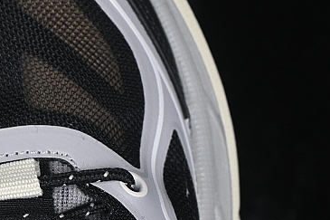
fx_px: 2034
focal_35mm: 222
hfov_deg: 9.2
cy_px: 166
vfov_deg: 6.2
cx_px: 5
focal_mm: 50
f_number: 6.3
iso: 160
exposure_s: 1/60
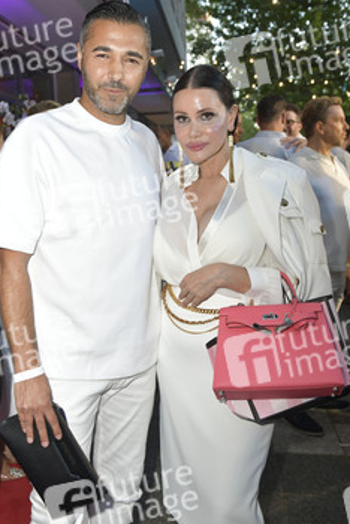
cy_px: 278
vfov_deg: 57.2
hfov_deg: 40.0
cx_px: 165
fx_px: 481
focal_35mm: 33
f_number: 5
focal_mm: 29
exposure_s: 1/250
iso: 800
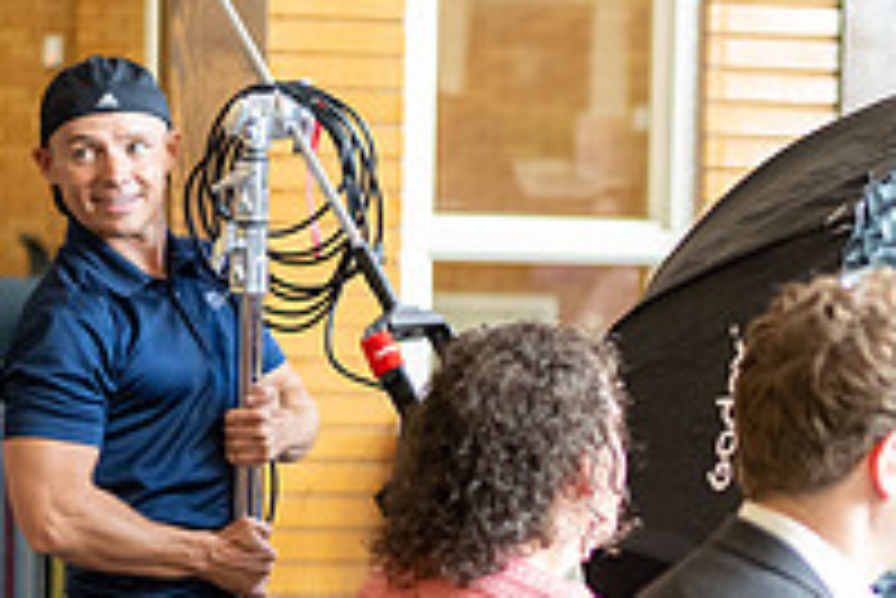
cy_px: 492
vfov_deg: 9.4
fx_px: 3636
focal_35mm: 146
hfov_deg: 13.8
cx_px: 910
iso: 2000
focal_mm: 50
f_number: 1.8
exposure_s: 1/160
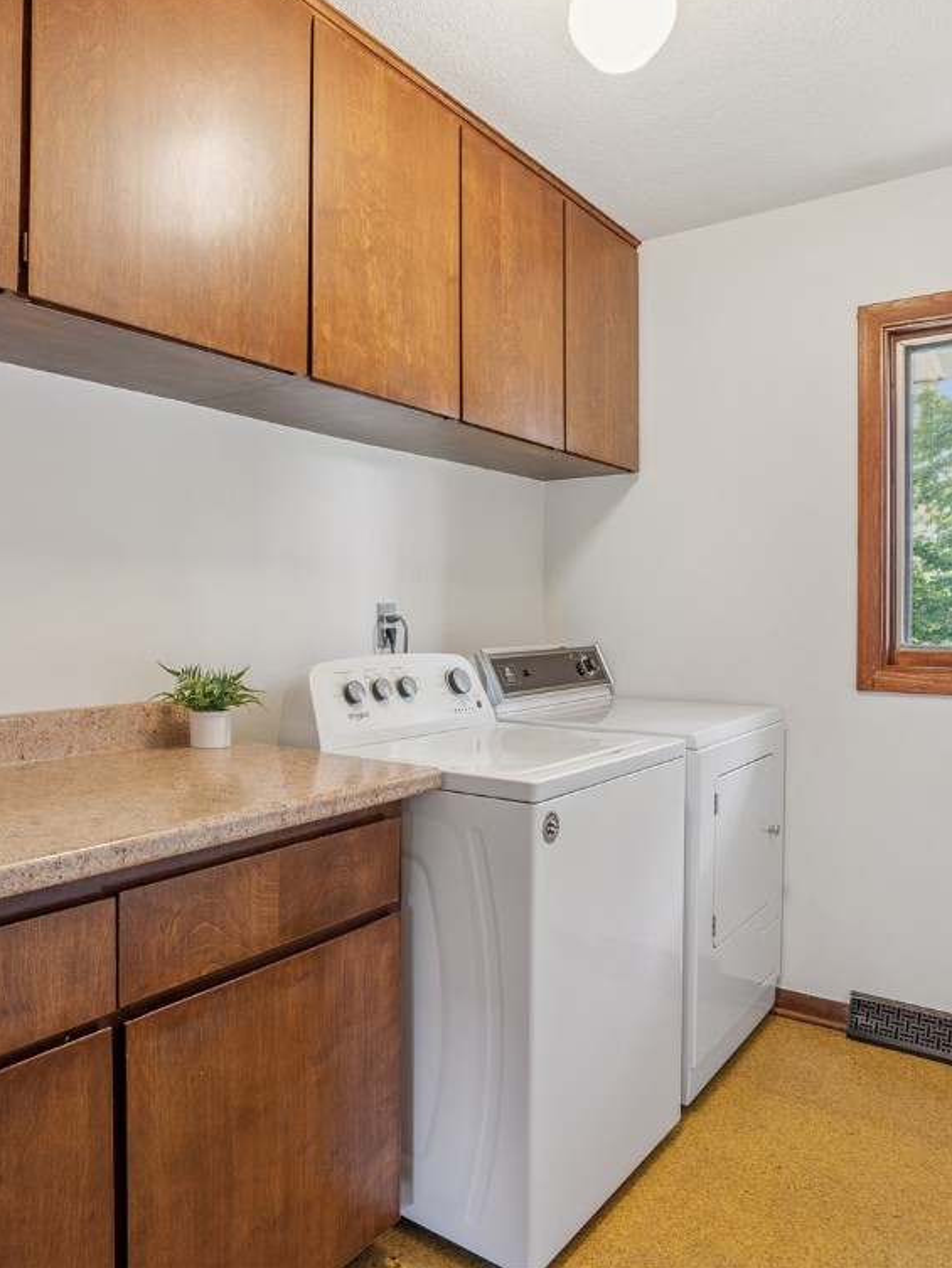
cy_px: 623
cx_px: 388
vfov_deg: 69.4
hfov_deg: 54.6
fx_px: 916
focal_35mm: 25
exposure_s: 1/5
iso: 400
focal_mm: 17
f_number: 9
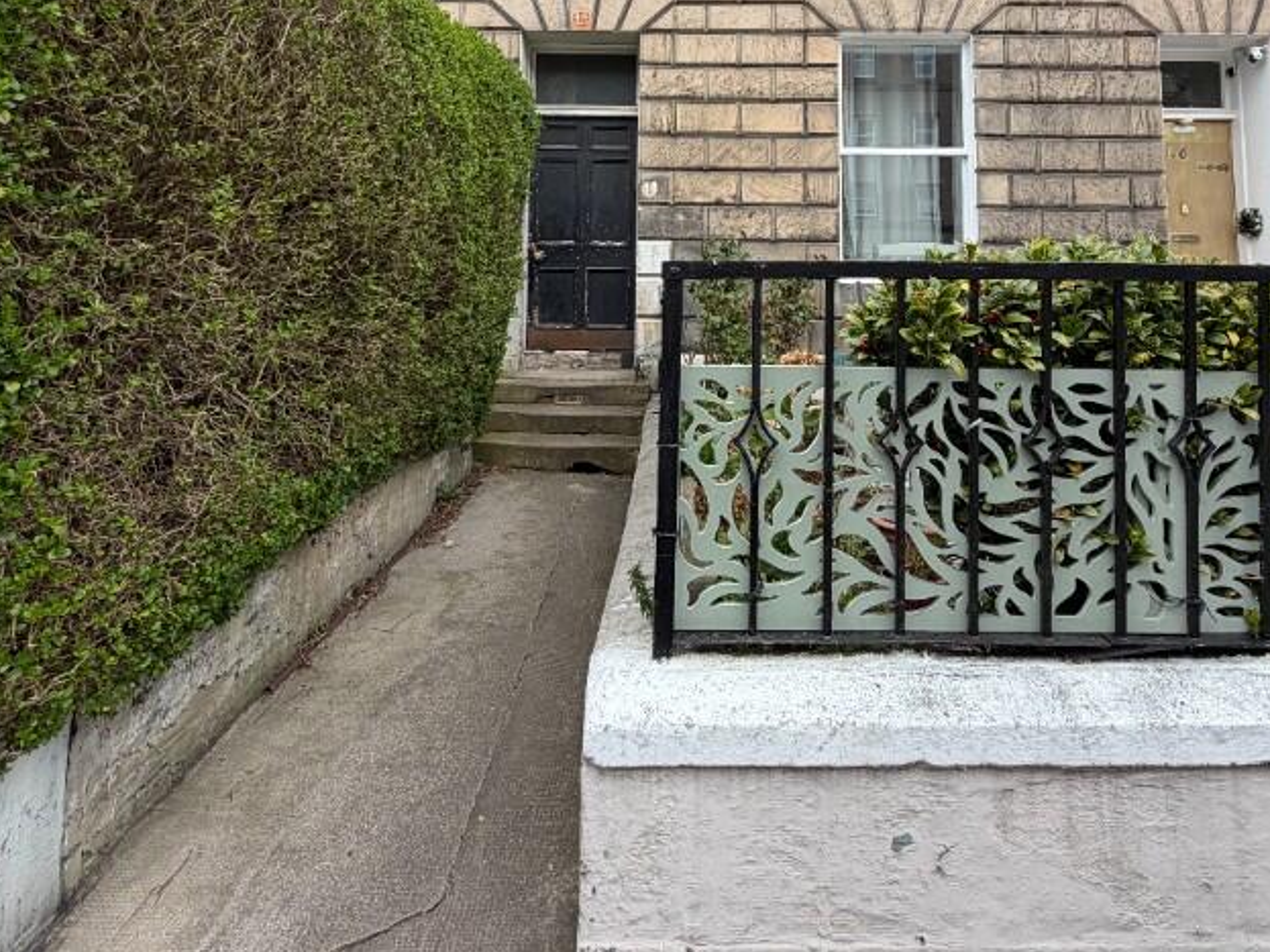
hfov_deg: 73.9
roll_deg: -0.7
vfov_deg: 55.7
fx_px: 844
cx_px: 671
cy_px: 224
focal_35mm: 23
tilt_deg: +5.5
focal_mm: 2.22
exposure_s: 1/502
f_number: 2.2
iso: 50
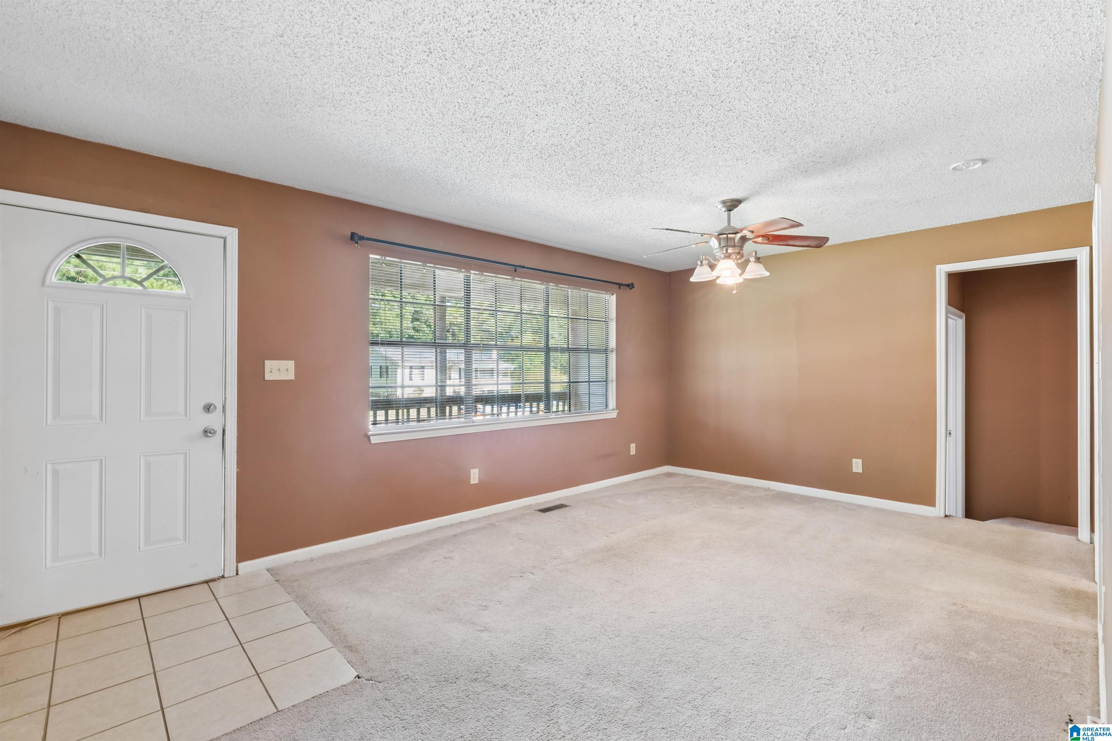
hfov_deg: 96.7
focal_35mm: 16
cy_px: 370
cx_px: 556
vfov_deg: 73.7
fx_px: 494
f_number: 13
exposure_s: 1/2.5
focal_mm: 16
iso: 400
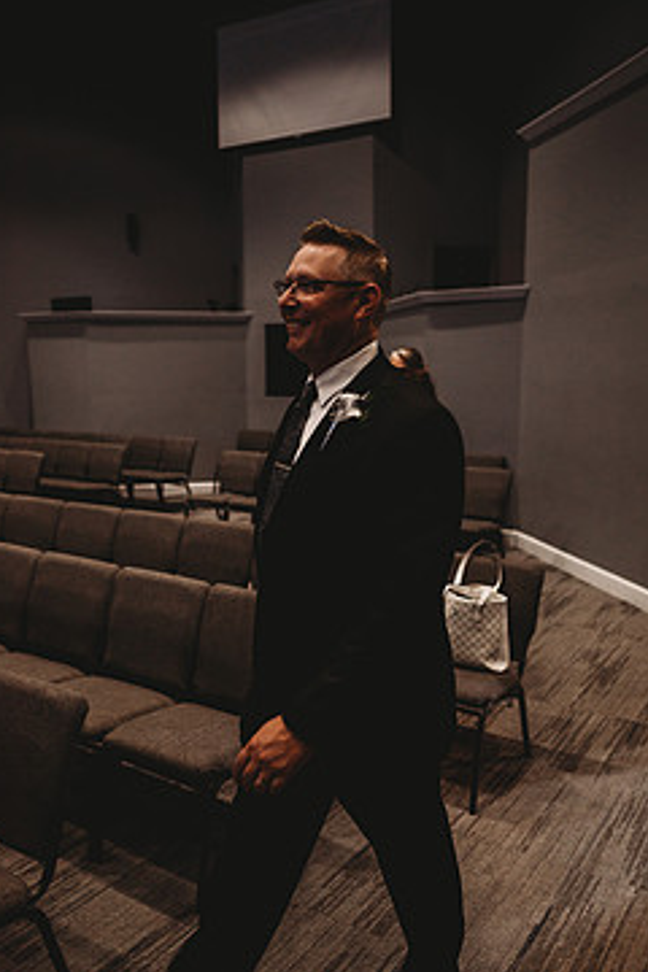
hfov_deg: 43.6
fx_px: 810
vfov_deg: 61.9
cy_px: 518
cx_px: 346
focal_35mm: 30
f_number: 2.2
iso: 400
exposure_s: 1/125
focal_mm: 24
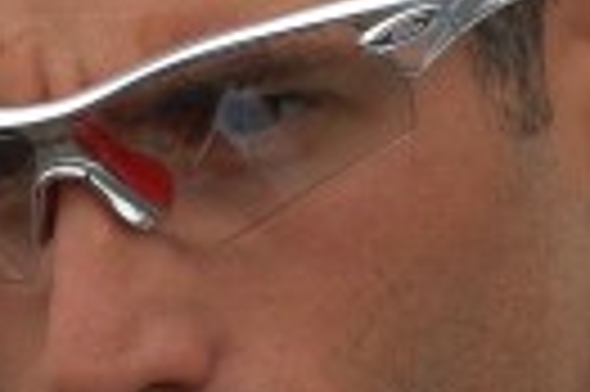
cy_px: 131
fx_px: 13537
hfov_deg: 2.5
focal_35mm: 827
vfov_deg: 1.7
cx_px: 171
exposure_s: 1/500
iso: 640
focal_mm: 100
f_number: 5.6
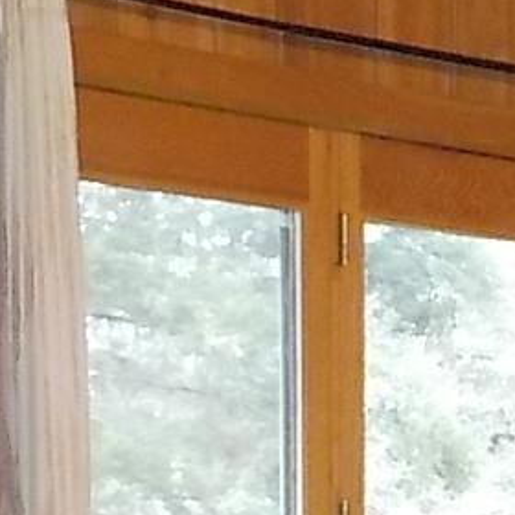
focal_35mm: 192
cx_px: 1221
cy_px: 876
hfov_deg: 8.4
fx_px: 3232
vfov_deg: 8.8
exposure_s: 1/30
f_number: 3.7
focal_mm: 5.2
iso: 560
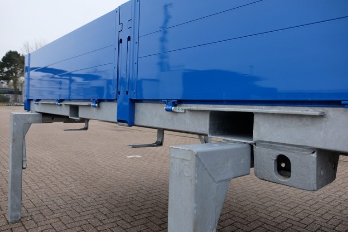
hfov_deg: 67.4
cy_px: 116
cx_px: 174
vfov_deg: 47.9
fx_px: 261
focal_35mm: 27
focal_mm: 18
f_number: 4
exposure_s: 1/150
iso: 400
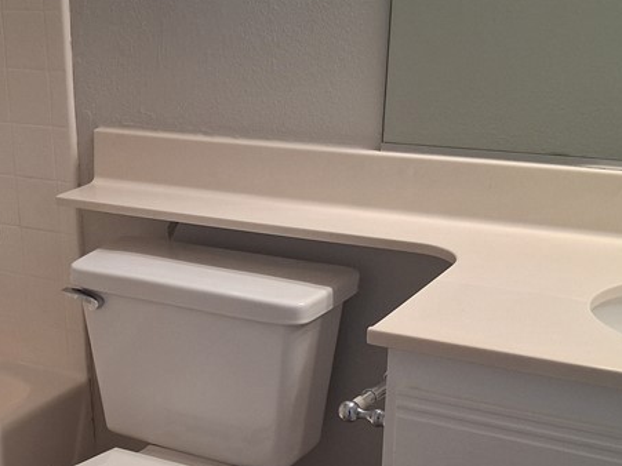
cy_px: 409
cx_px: 153
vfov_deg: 24.2
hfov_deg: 32.1
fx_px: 1060
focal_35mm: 59
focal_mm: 3.98
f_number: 1.8
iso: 250
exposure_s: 1/100
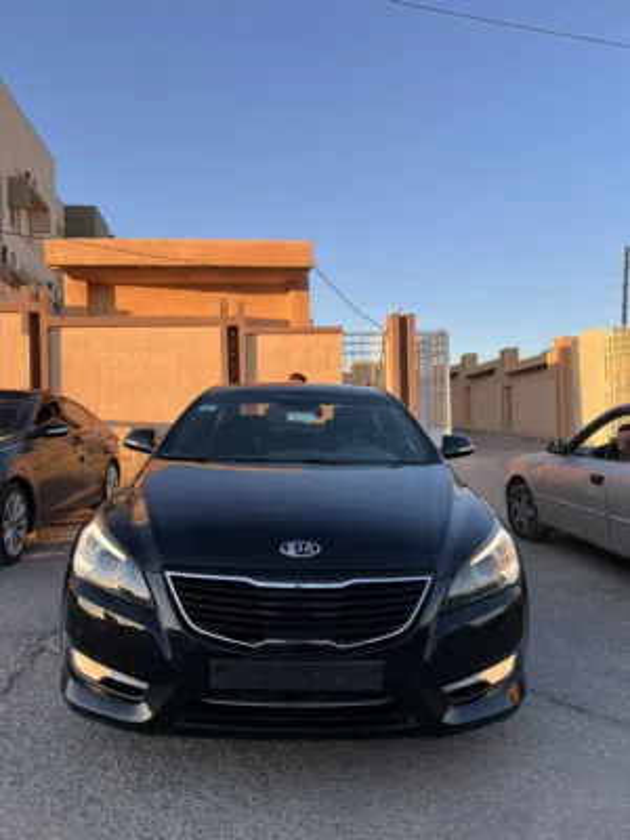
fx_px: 631
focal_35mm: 26
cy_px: 420
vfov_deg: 67.3
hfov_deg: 53.1
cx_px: 315
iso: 50
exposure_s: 1/654
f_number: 1.5
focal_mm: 5.7
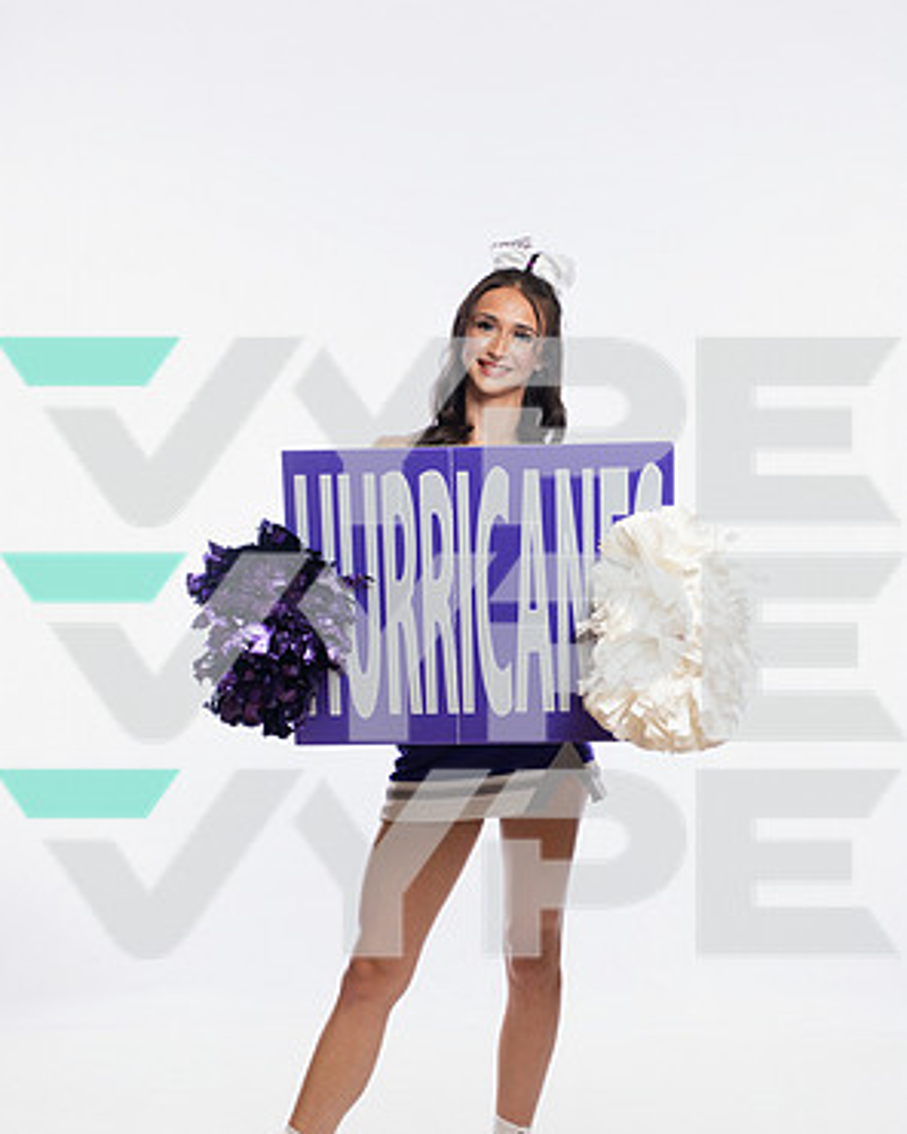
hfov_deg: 27.1
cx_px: 454
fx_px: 1879
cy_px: 650
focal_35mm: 56
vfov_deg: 33.5
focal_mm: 49
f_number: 5.6
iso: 640
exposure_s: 1/250
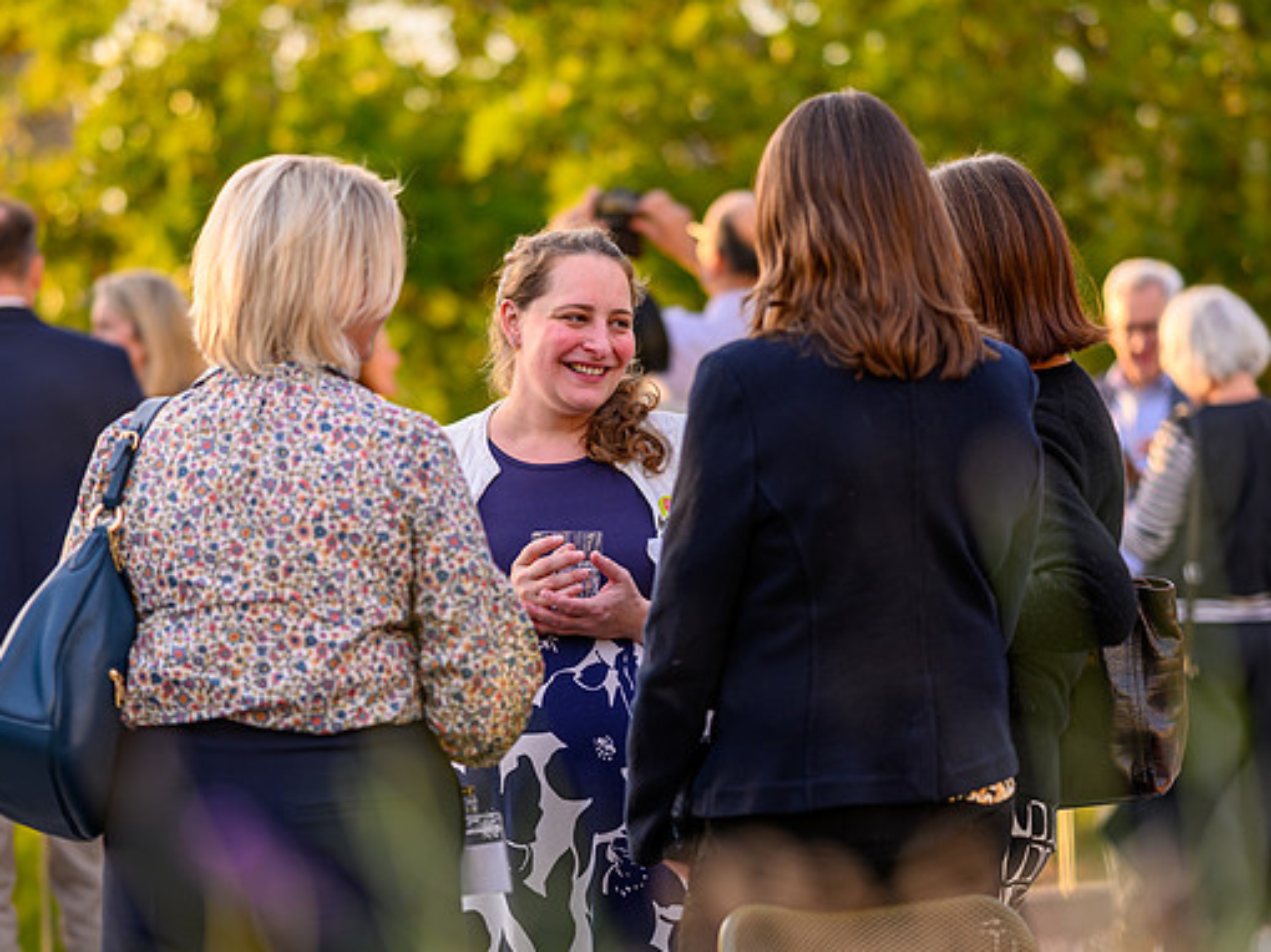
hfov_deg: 14.1
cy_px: 478
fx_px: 5138
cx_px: 588
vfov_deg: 10.6
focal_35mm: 140
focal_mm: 85
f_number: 1.8
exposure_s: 1/250
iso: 110
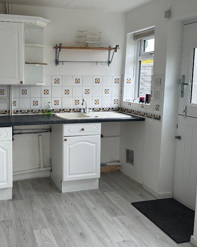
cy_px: 111
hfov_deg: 40.3
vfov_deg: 50.2
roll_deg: +0.1
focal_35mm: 36
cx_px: 56
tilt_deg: -7.2
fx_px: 262
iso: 64
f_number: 1.78
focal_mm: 6.86
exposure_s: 1/100
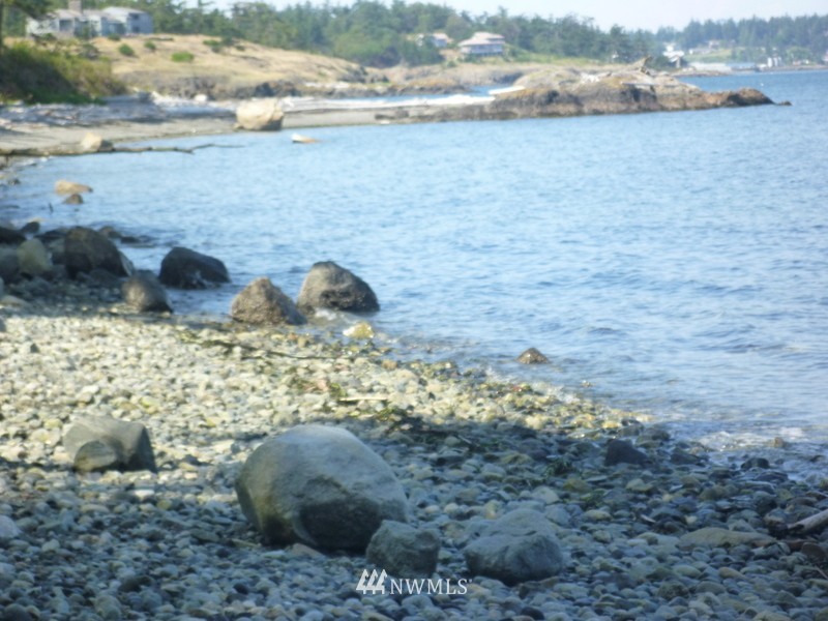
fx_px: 3468
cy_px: 310
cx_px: 414
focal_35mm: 145
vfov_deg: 10.2
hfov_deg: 13.6
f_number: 5.9
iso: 160
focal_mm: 26
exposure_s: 1/125
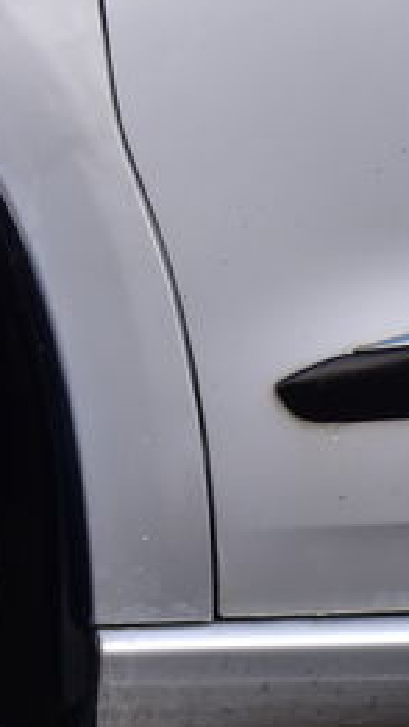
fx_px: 11018
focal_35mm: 572
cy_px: 511
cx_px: -495
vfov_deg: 3.8
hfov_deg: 2.1
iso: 400
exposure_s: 1/160
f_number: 9
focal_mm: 95
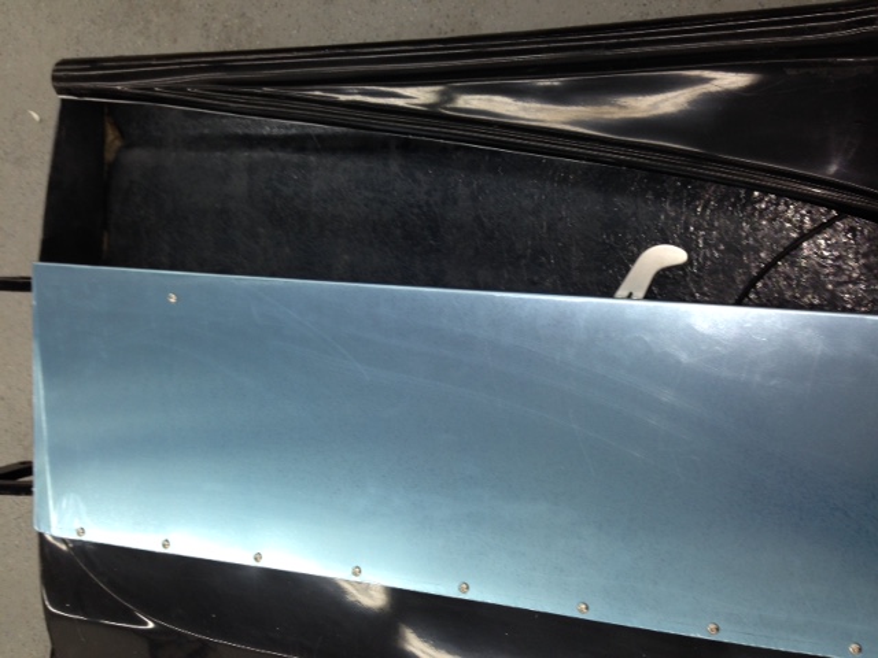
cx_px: 439
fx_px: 837
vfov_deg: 42.9
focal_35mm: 33
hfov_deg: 55.4
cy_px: 329
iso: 50
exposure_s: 1/41
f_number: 2.4
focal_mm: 4.12
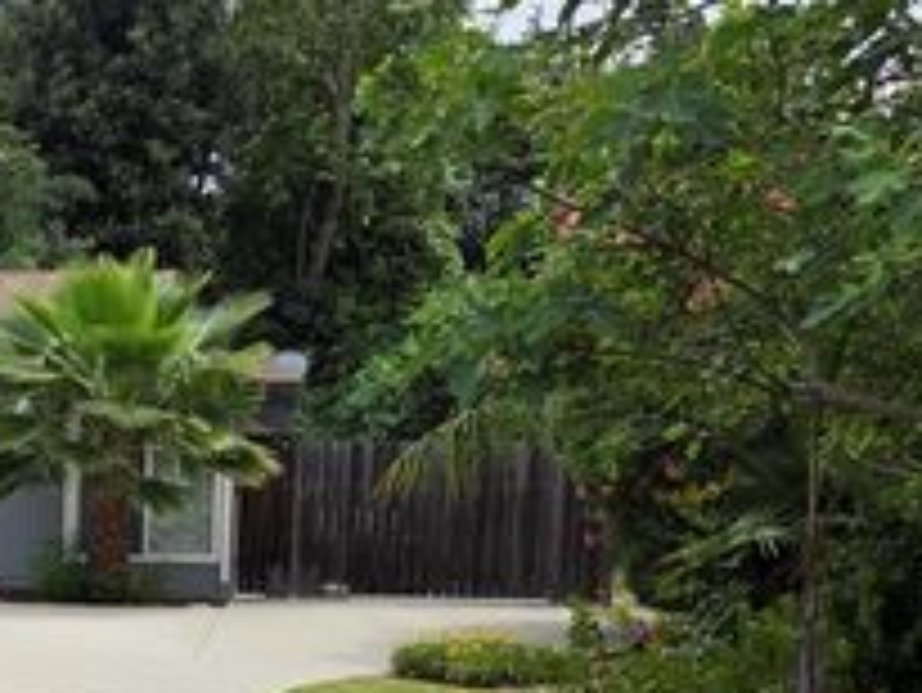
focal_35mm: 56
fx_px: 1492
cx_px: -13
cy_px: 695
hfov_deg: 31.6
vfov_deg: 24.9
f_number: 1.4
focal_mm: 6.5
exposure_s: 1/5955
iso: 64
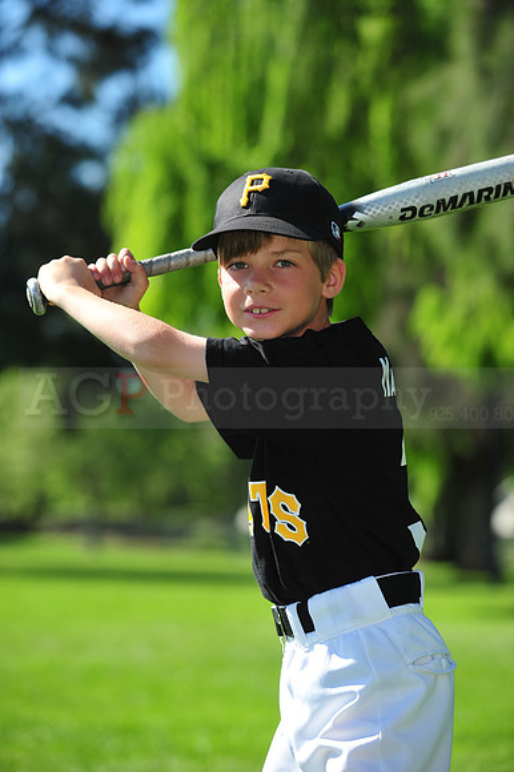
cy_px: 386
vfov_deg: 15.8
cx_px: 257
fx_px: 2787
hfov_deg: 10.5
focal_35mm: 130
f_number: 5
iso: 200
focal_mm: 130
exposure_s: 1/800
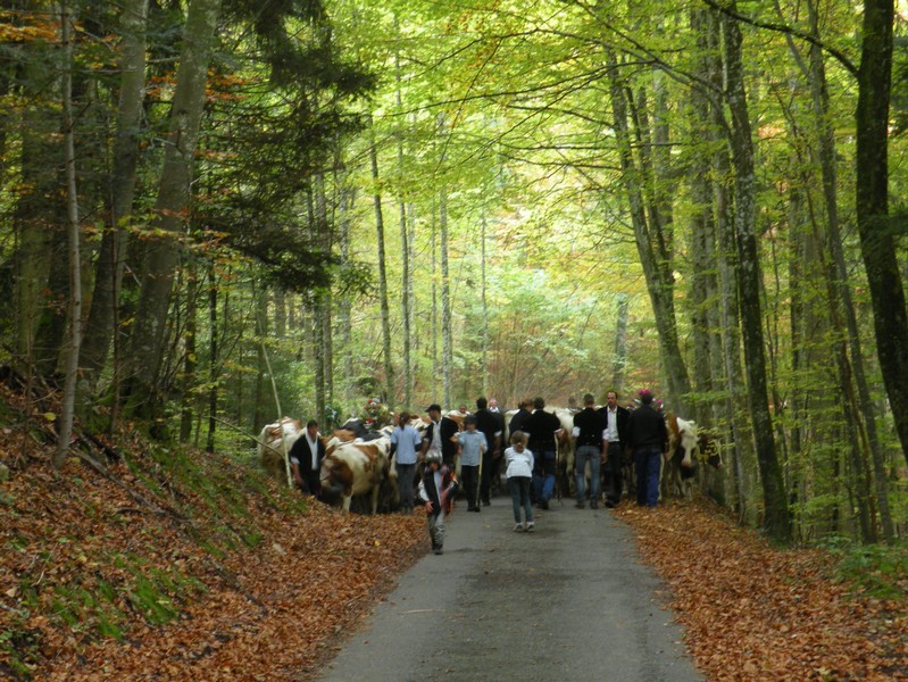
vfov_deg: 19.4
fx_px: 1994
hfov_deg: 25.6
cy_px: 341
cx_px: 454
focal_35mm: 76
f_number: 4
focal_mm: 13.4
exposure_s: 1/8
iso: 112
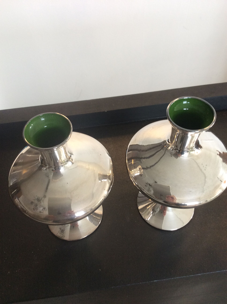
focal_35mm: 32
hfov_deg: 44.1
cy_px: 152
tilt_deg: -52.9
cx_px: 114
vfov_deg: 56.9
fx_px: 281
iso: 64
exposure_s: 1/25
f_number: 2.4
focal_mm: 3.3
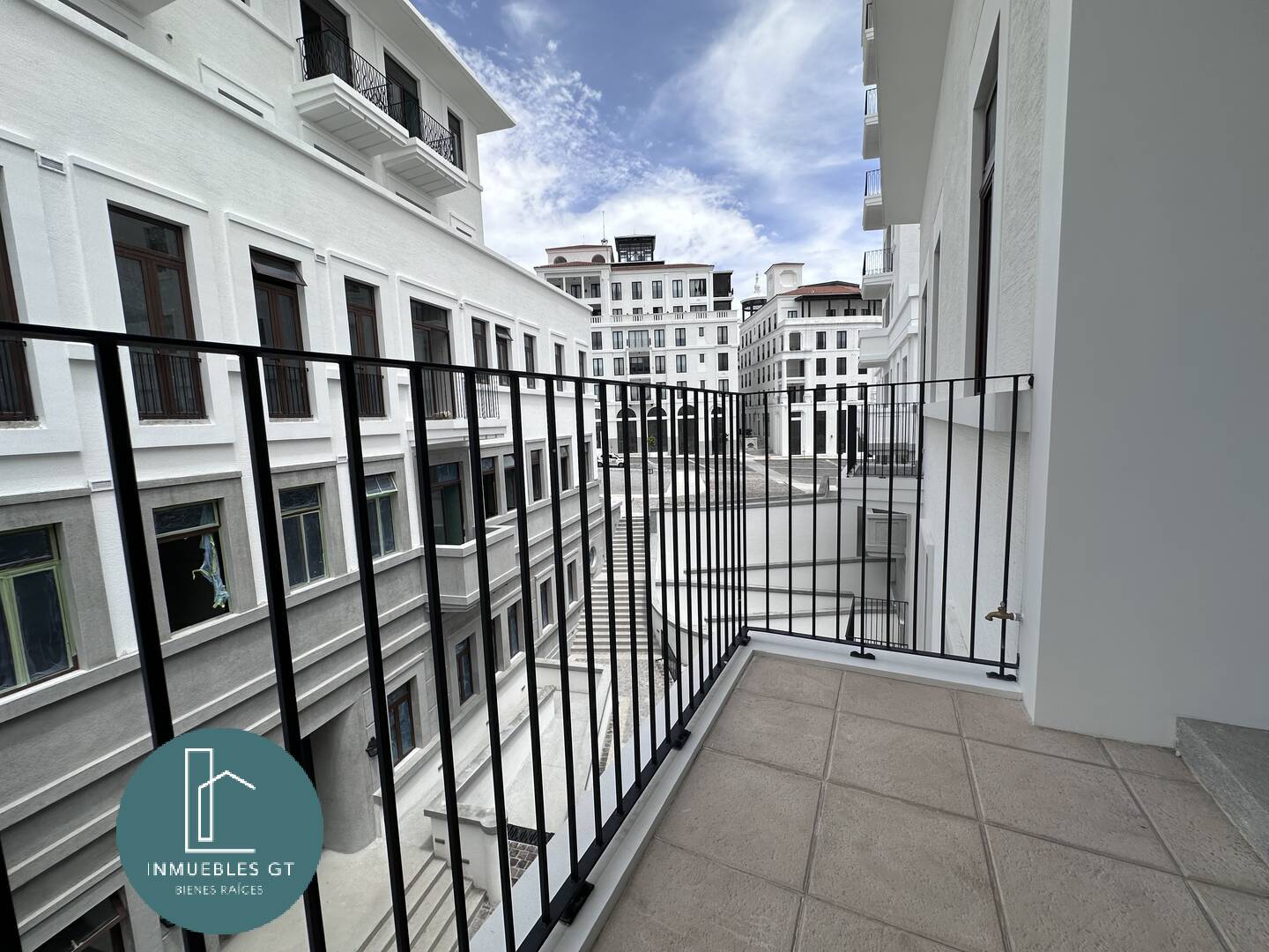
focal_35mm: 14
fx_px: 513
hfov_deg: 102.1
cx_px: 634
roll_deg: +2.5
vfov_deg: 85.7
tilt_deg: -5.7
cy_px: 476
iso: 40
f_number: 2.2
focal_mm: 2.22
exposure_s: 1/2398
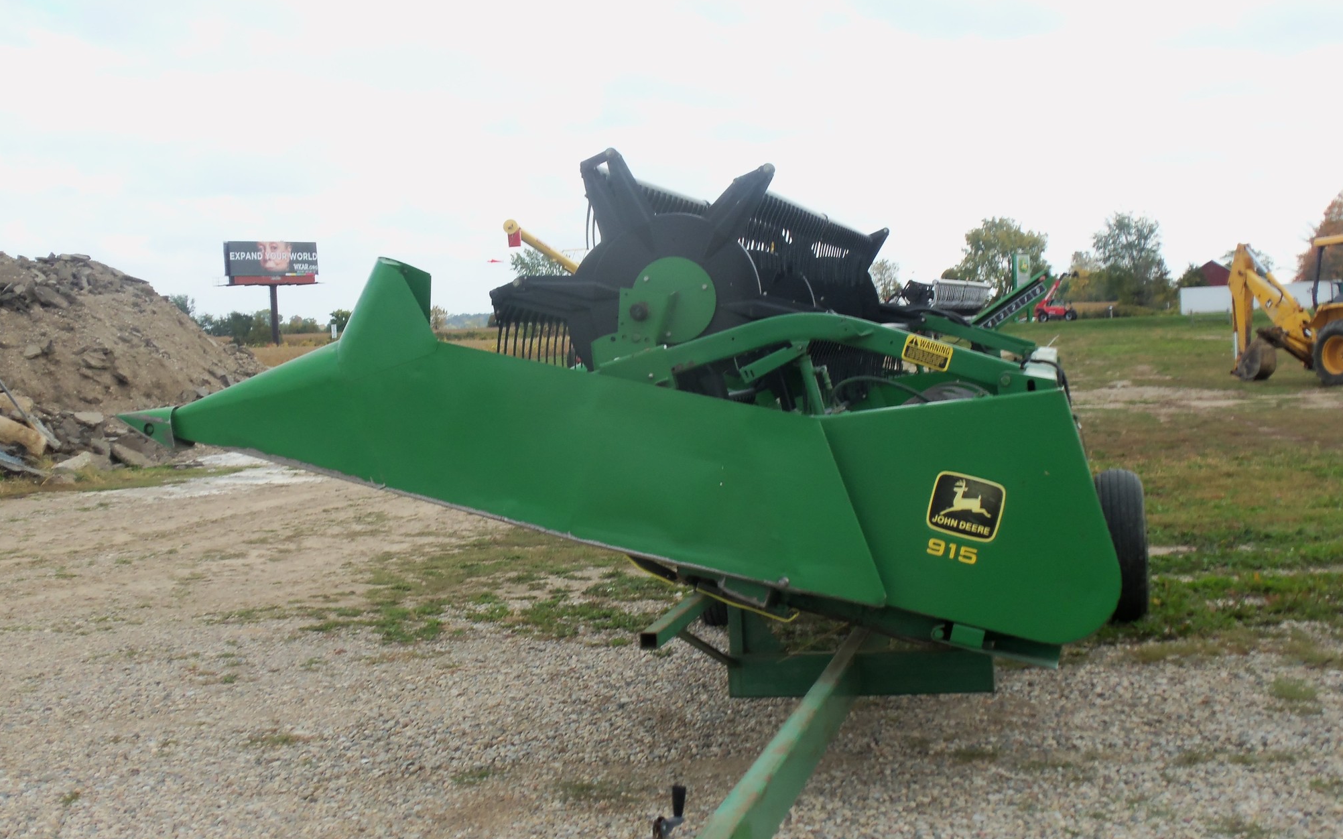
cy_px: 387
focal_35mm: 52
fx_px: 1903
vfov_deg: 24.9
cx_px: 685
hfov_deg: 38.9
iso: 80
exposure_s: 1/200
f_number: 3.9
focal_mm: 8.7
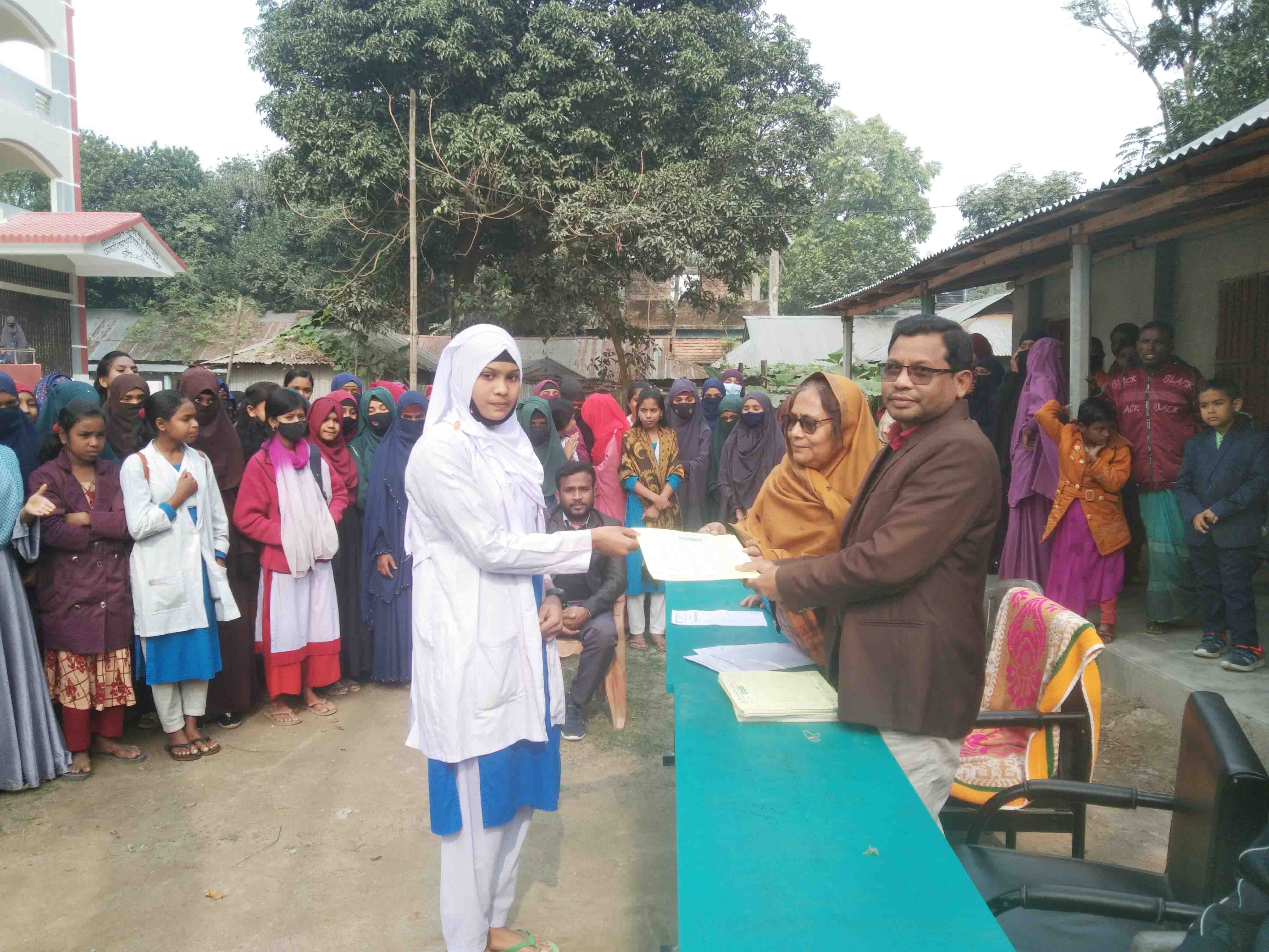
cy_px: 476
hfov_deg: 60.0
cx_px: 634
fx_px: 1100
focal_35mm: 30
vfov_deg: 46.8
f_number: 2.2
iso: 50
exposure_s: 1/266
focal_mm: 3.65
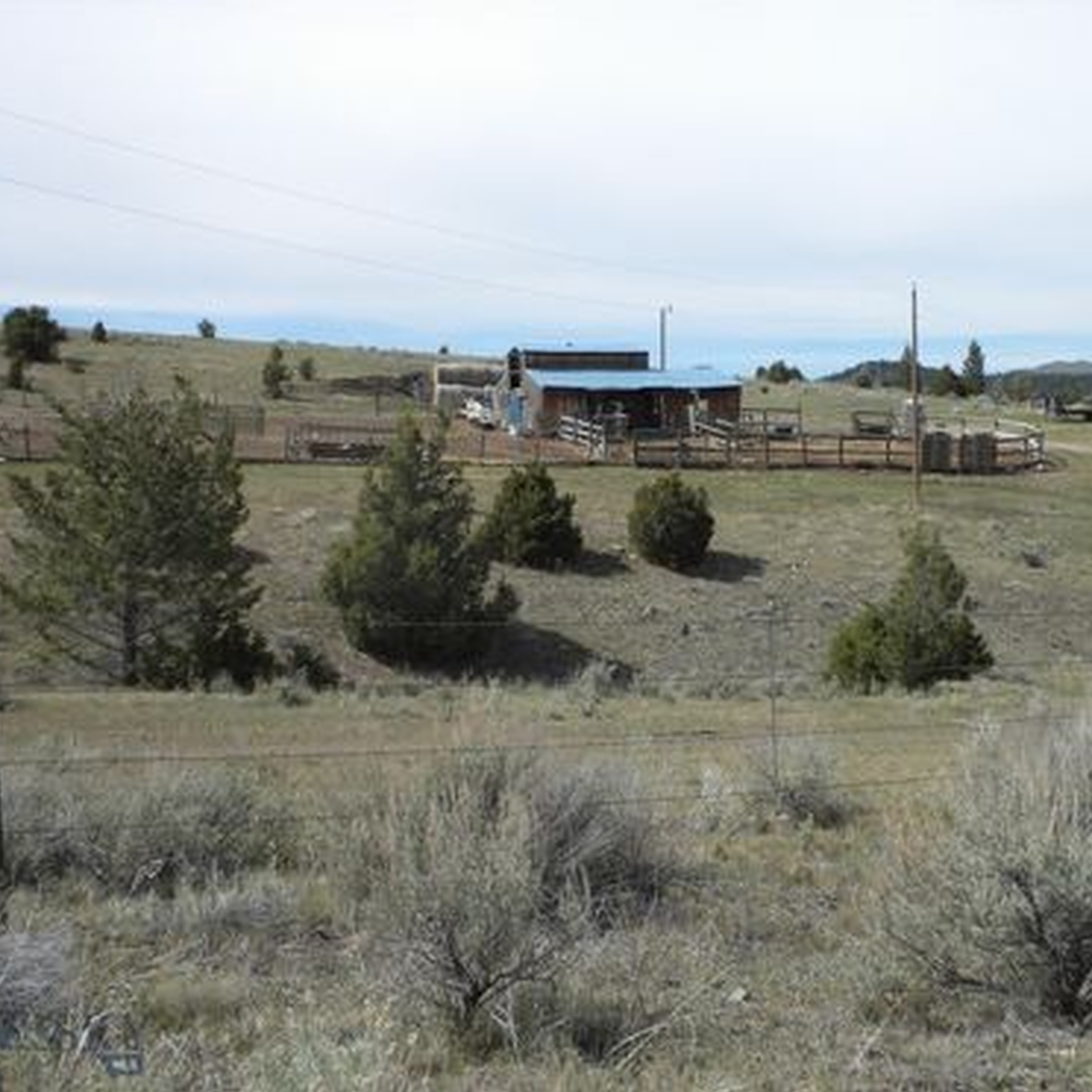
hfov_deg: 38.3
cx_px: 608
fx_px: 1570
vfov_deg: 38.3
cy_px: 545
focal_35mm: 44
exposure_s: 1/114
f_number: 10
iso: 64
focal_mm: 6.6
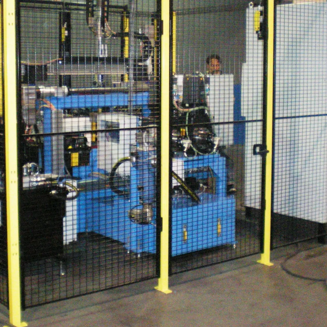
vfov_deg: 28.5
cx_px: 149
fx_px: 641
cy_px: 124
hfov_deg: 28.6
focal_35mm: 60
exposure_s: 1/60
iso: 640
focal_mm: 6.3
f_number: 3.1
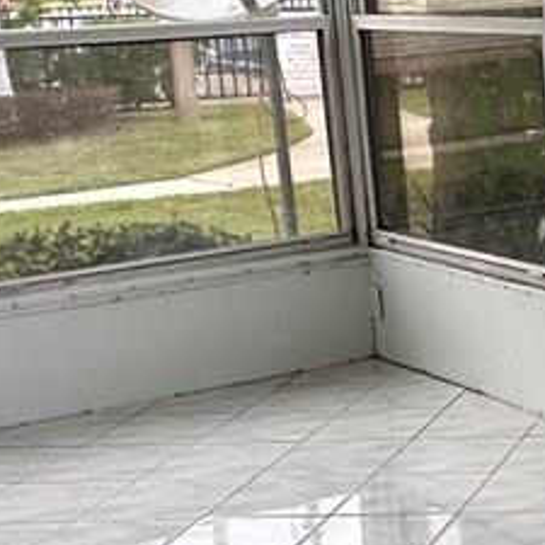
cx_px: 968
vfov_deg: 19.7
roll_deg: +1.6
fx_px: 1567
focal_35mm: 88
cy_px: 231
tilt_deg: -10.1
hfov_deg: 16.6
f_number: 2.2
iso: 40
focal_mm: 2.22
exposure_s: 1/335
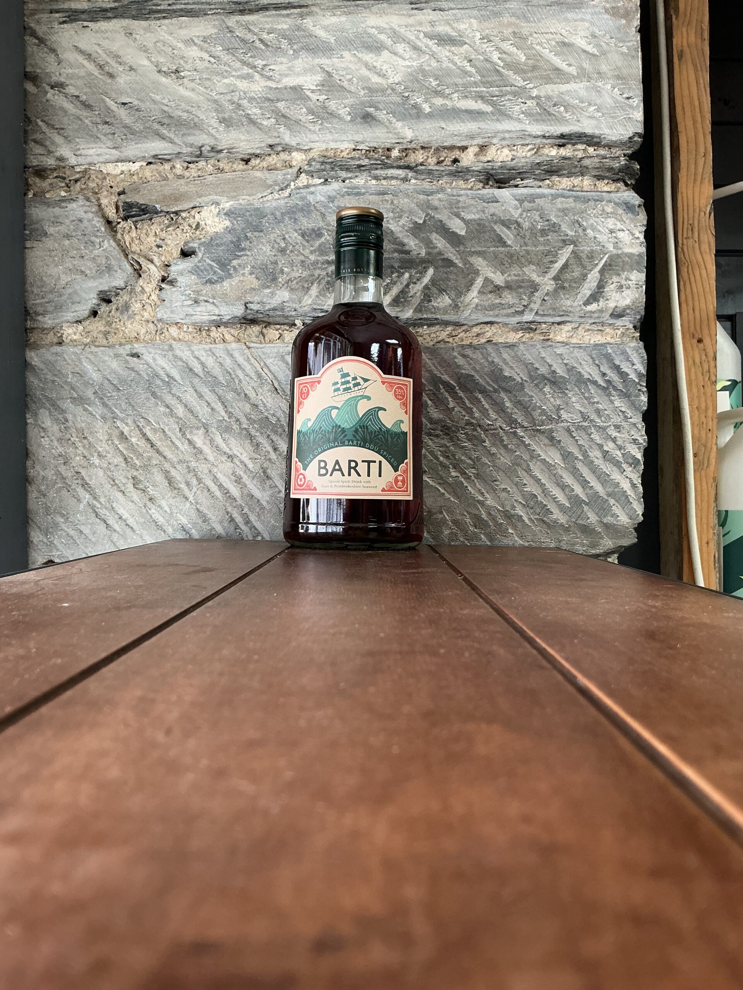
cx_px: 372
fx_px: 830
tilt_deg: +0.5
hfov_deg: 48.2
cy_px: 495
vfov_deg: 61.7
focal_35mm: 29
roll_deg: +1.0
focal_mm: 3
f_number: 1.8
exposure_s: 1/50
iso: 100
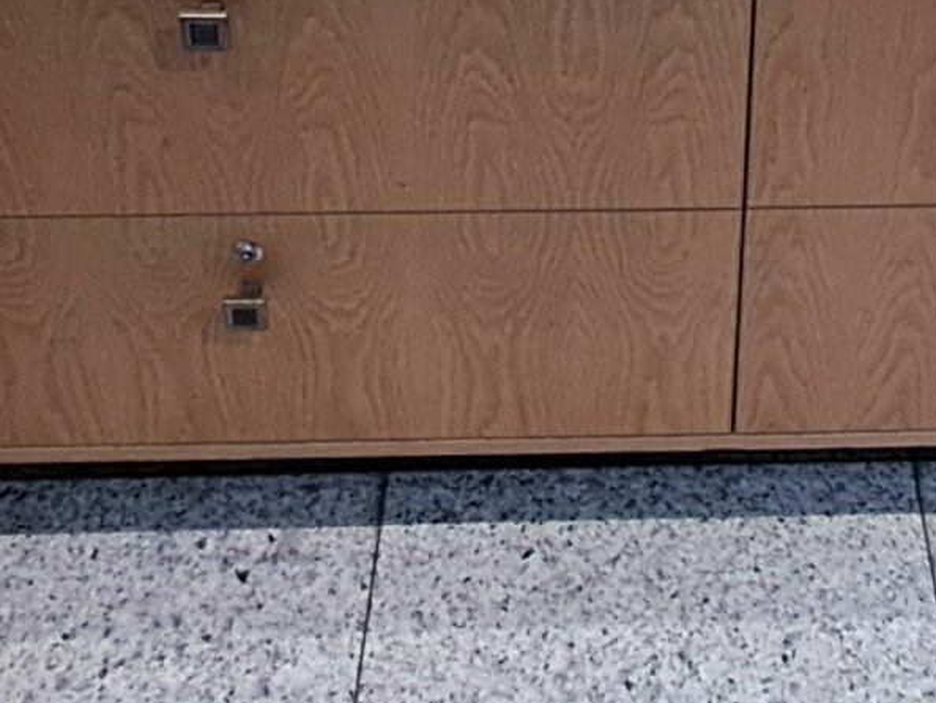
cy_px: -370
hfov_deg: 33.8
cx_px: 681
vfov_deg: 21.6
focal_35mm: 56
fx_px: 1515
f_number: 2.2
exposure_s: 1/33
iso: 200
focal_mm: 1.42
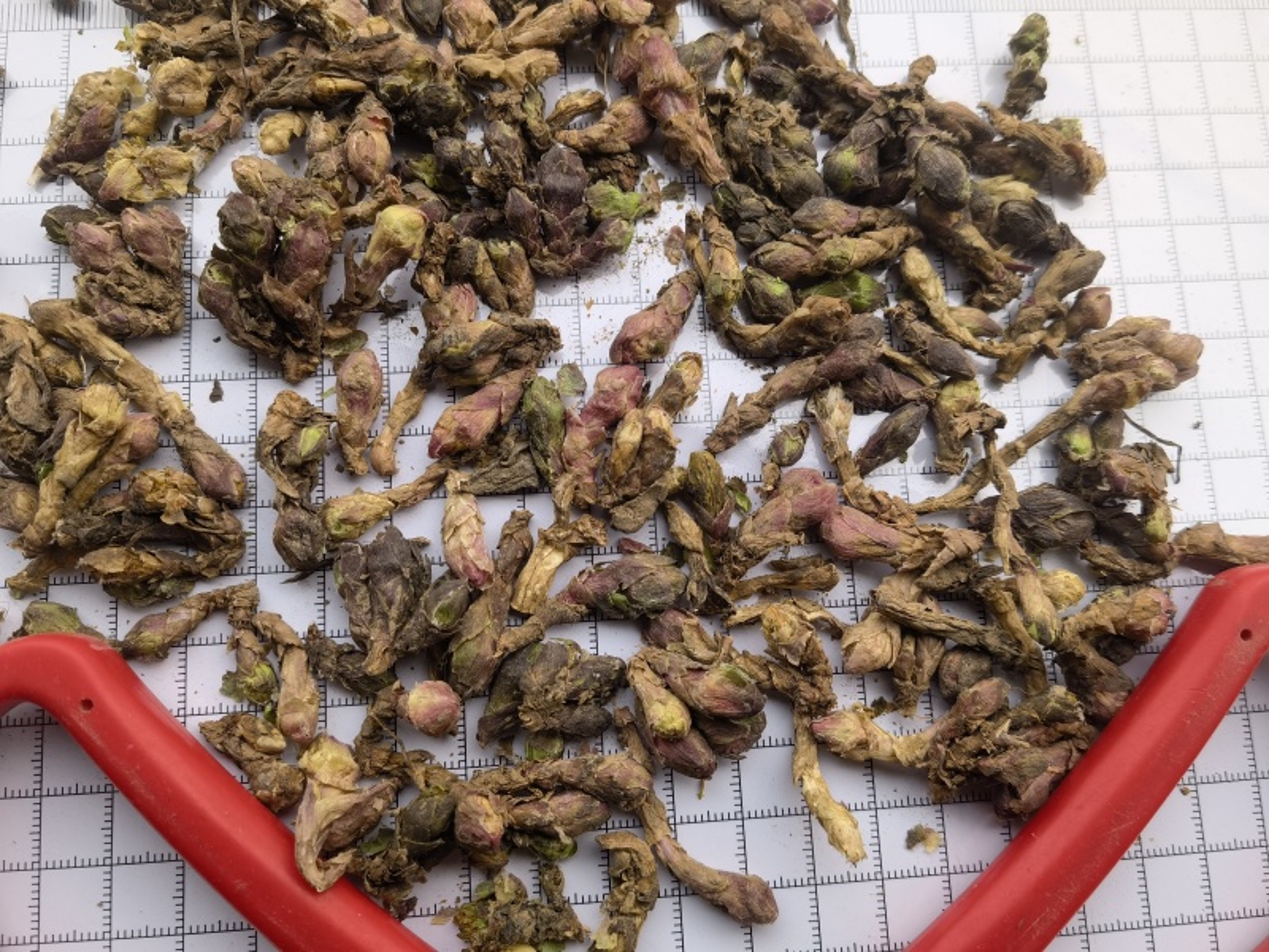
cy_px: 476
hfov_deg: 65.3
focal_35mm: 27
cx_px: 634
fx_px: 990
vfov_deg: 51.4
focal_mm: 5.54
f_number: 1.8
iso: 50
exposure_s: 1/137
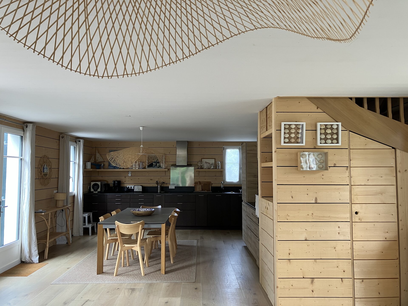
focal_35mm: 28
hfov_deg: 63.4
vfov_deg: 49.7
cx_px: 204
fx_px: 330
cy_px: 153
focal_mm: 3.99
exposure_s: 1/98
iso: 80
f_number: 1.8
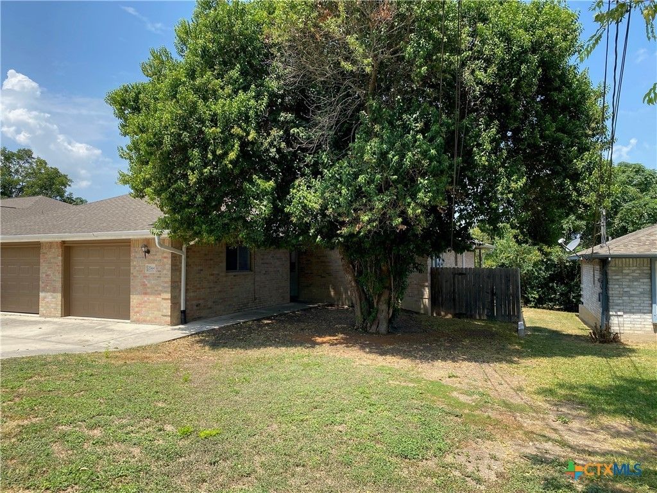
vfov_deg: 53.1
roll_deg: -0.4
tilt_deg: +1.6
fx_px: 493
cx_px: 328
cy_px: 246
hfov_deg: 67.3
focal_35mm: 26
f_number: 1.8
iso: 32
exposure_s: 1/1206
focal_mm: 4.25
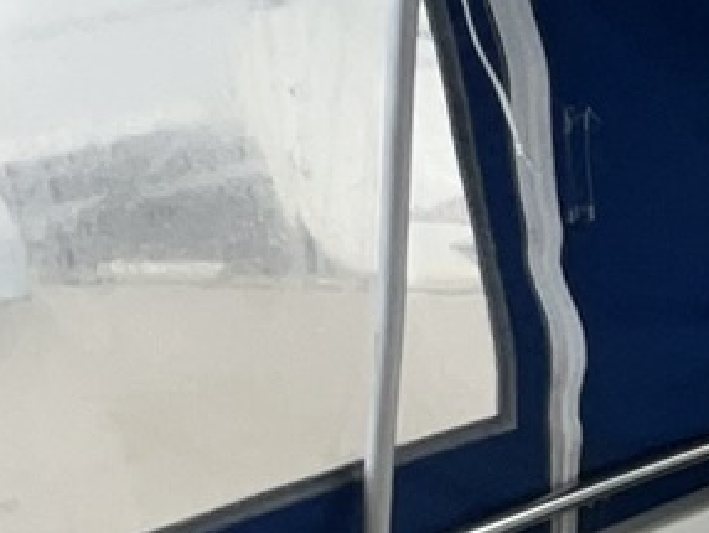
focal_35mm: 93
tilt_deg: -35.2
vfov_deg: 13.6
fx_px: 1906
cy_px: 1068
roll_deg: +2.0
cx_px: 1738
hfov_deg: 14.0
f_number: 1.8
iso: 25
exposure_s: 1/166
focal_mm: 1.57
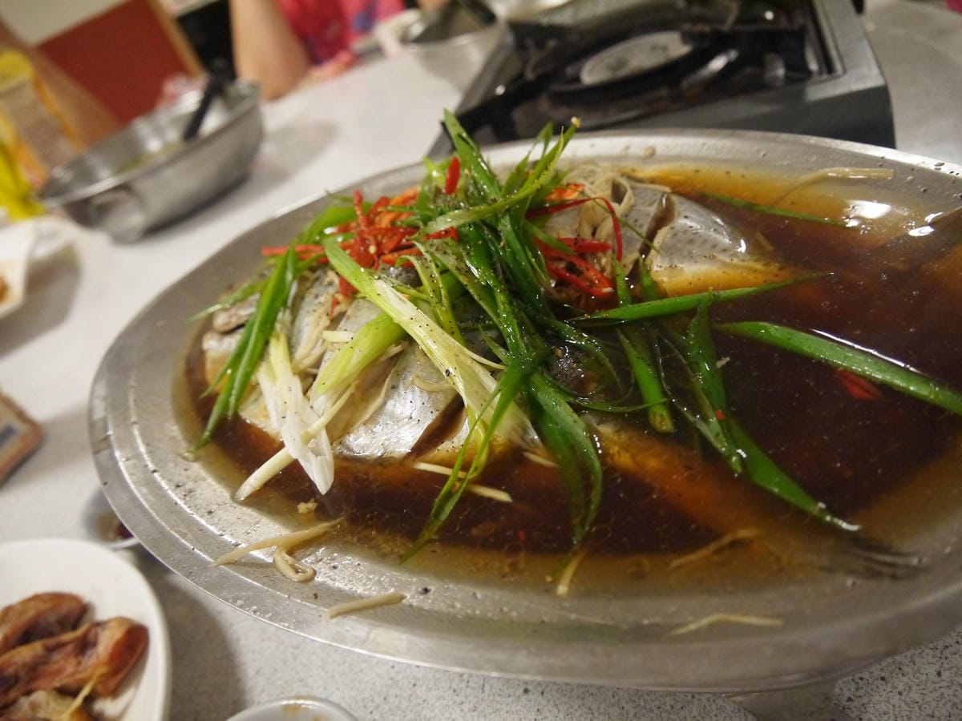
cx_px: 481
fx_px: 778
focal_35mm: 28
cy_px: 360
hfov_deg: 63.4
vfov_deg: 49.7
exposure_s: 1/60
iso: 1000
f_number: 3.5
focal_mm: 14
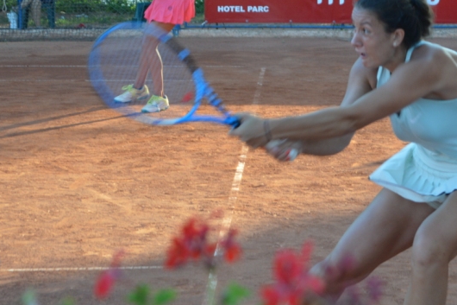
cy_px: 51
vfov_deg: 9.8
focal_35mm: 139
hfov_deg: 14.7
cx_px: 382
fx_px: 1764
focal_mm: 48
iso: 400
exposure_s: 1/125
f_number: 5.6
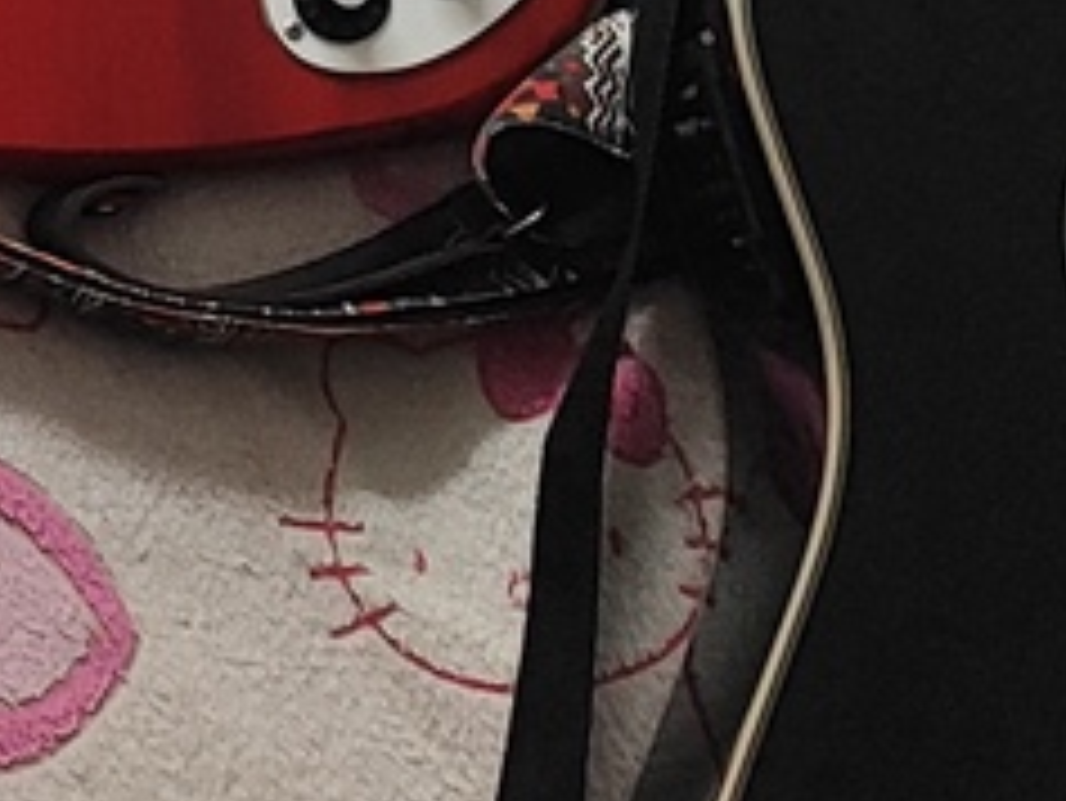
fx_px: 4991
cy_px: -837
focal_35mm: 162
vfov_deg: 8.6
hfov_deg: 10.9
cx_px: -1174
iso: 186
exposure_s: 1/120
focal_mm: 5.89
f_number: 1.89
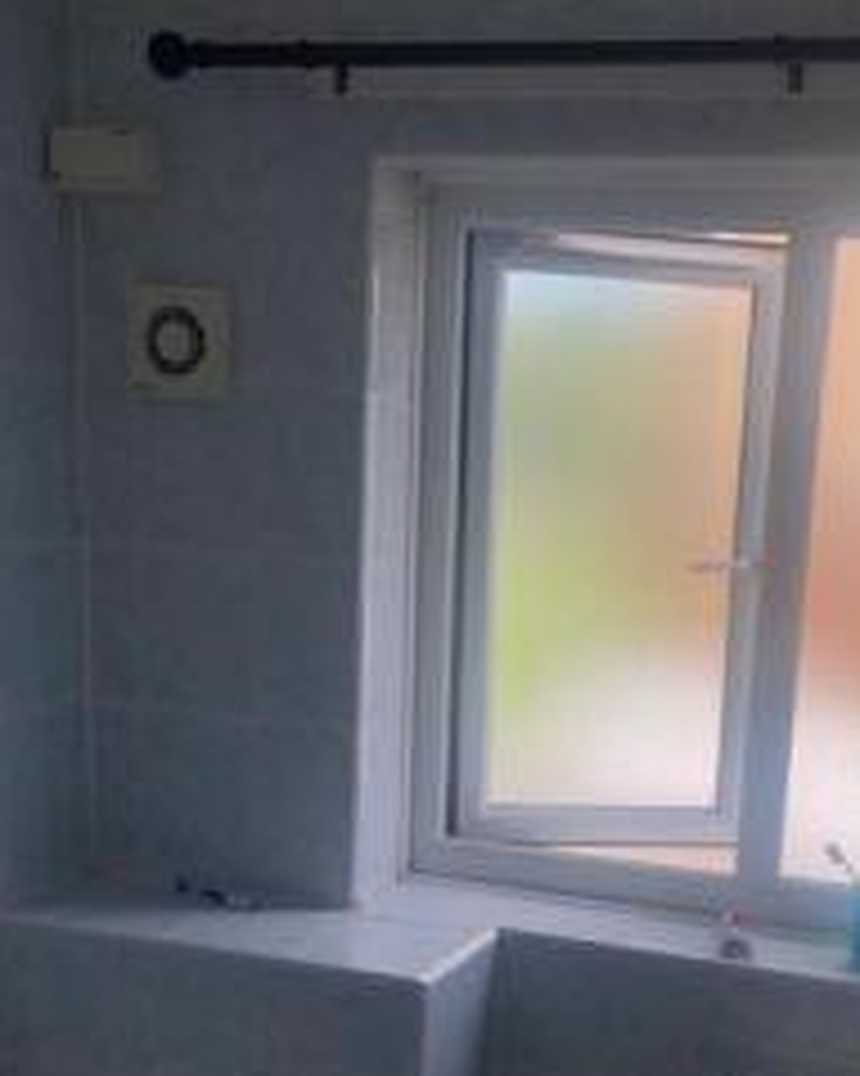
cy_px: 831
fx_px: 1592
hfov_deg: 30.0
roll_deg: -2.7
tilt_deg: -13.2
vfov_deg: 36.3
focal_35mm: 50
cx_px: 576
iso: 20
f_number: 1.8
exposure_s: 1/421
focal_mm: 3.99
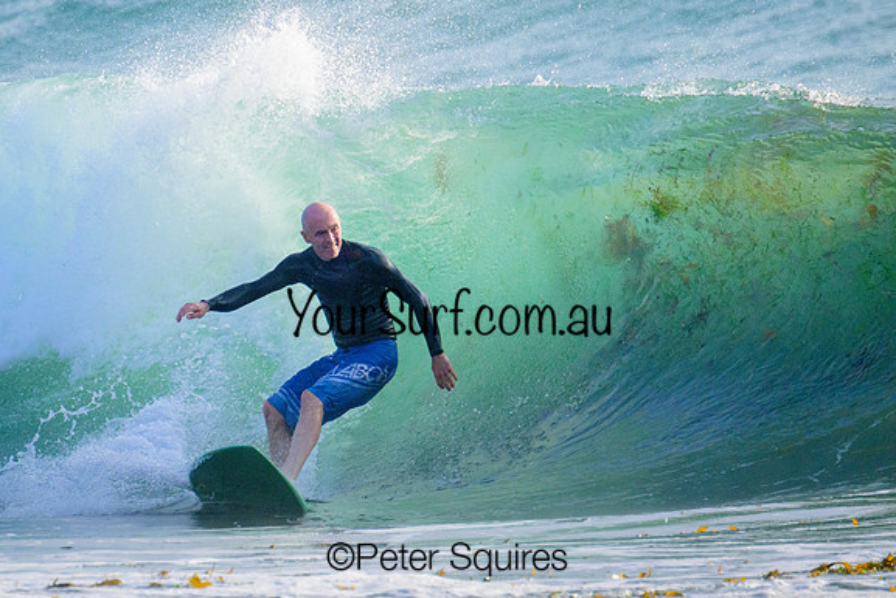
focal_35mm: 1025
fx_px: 25516
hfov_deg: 2.0
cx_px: 325
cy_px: 262
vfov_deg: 1.3
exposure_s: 1/2000
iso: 2200
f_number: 13
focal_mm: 800
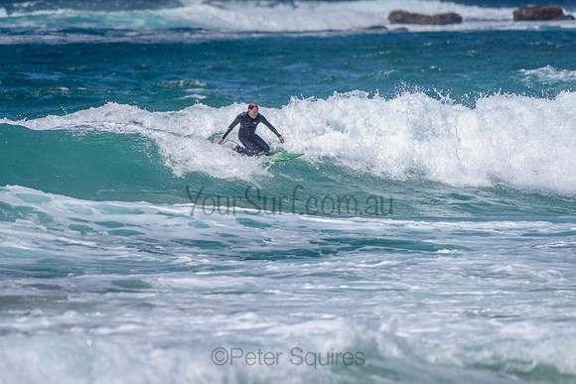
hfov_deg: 3.3
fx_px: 10134
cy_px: 143
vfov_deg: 2.2
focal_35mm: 633
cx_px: 239
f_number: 5.6
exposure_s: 1/2000
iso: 90
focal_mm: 500
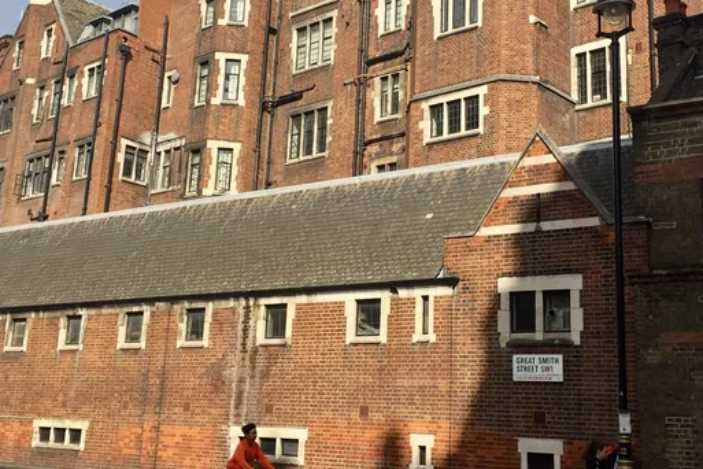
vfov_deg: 28.5
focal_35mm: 47
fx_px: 918
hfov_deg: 41.9
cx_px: 362
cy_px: 165
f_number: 2.2
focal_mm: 4.15
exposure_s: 1/2825
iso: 32
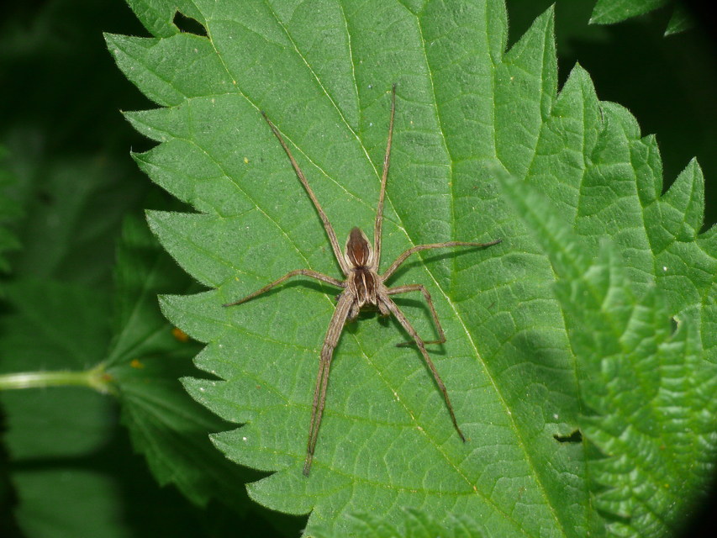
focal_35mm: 95
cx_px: 358
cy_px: 269
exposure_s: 1/30
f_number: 9
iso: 200
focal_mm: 20
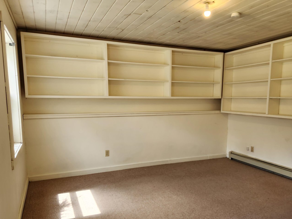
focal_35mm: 29
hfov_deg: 61.5
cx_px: 161
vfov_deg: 47.9
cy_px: 133
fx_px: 245
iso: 100
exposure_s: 1/180
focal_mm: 5.4
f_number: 1.8
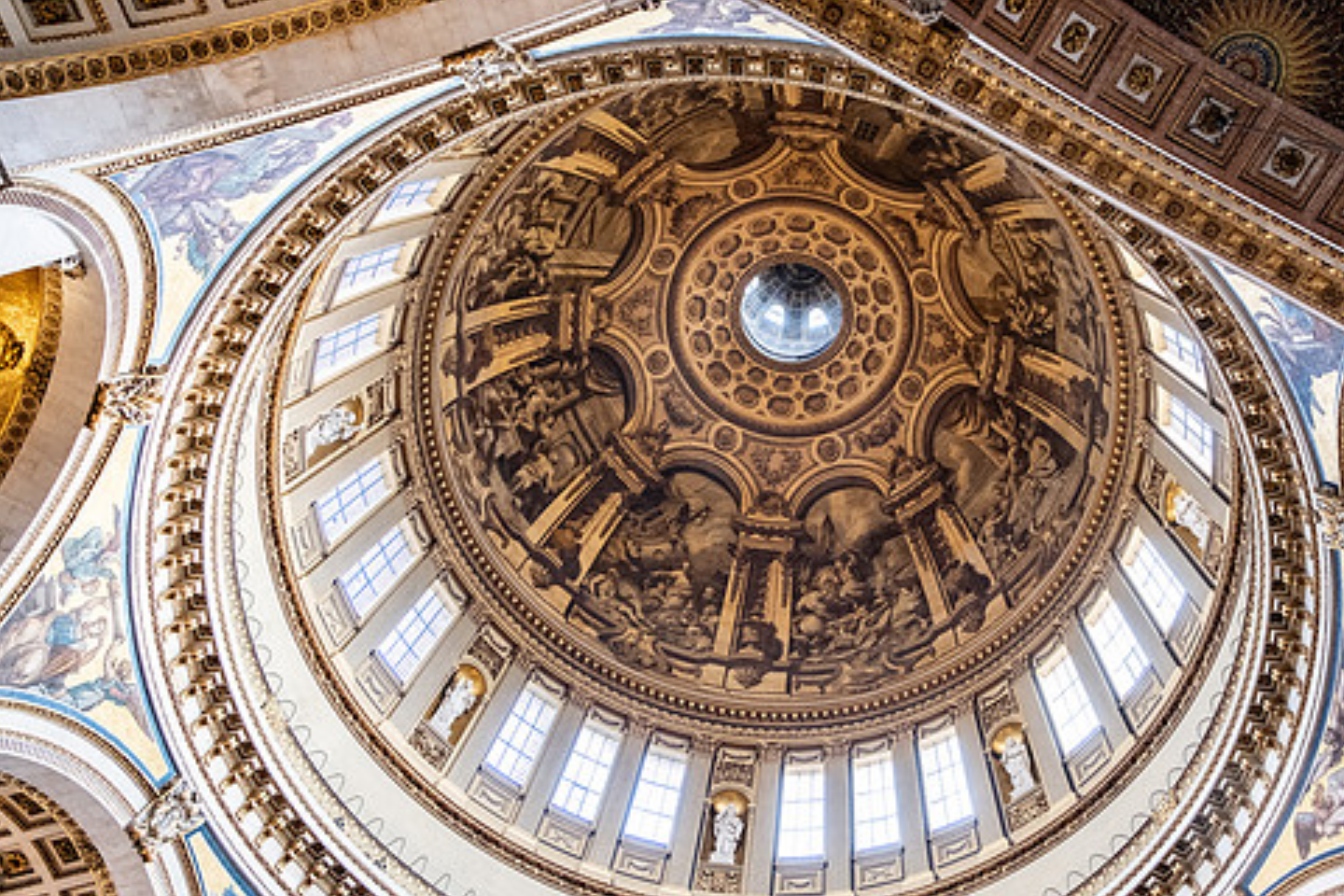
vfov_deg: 44.8
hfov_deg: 63.1
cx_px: 809
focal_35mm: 29
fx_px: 1083
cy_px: 368
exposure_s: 1/30
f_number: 2.8
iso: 1250
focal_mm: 16
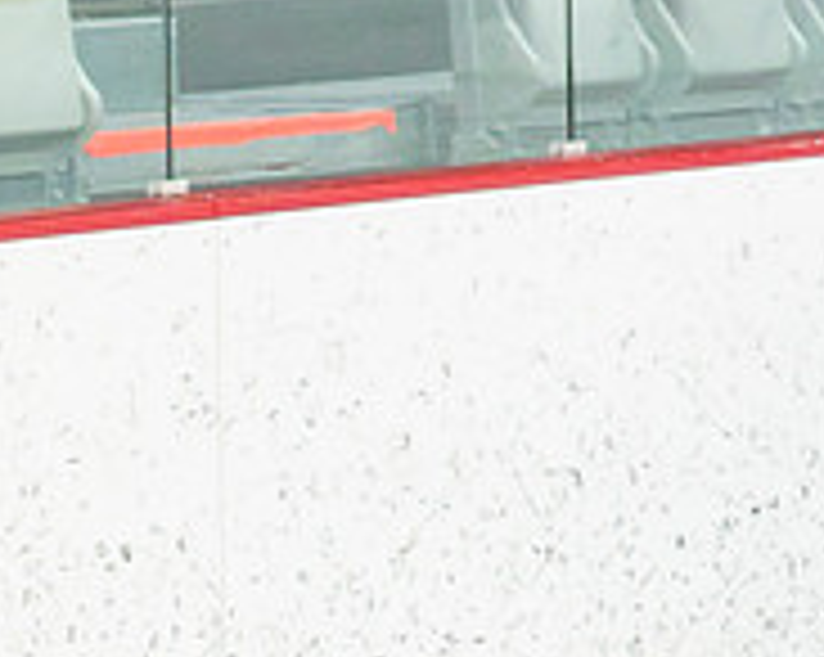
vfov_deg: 3.0
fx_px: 12522
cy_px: 793
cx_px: -312
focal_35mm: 514
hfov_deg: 3.8
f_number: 2.8
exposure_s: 1/640
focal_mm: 75
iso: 400
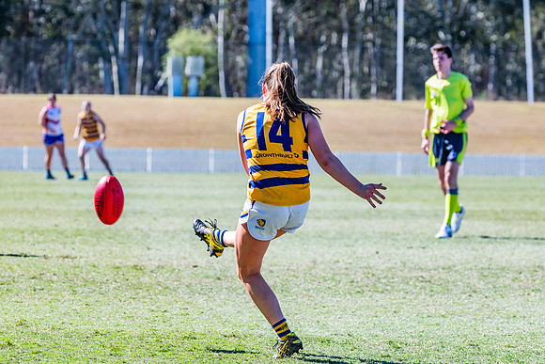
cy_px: 167
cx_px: 250
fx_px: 3656
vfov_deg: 5.7
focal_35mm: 241
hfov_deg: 8.5
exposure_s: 1/1600
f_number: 8
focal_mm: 220
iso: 800
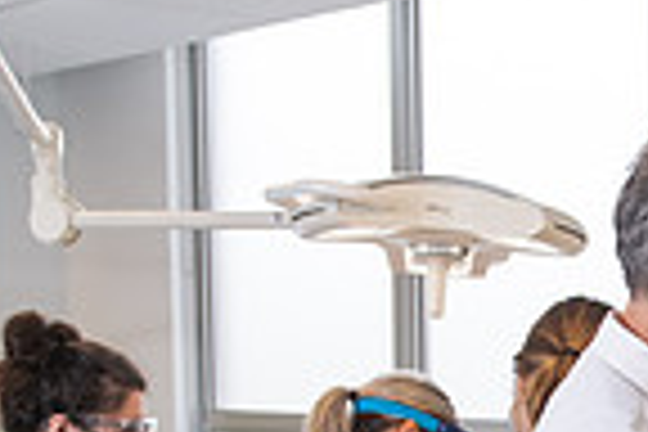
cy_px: 583
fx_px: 2250
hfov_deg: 15.8
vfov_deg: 10.7
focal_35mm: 125
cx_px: 778
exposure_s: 1/200
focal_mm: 31
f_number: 4
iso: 400
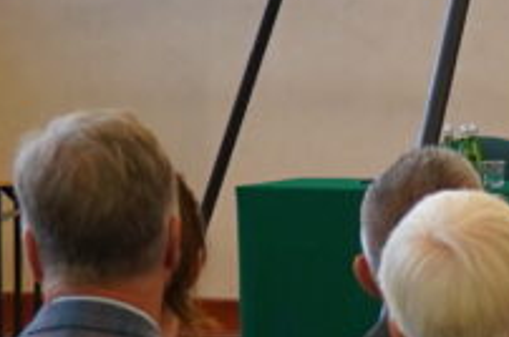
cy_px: 80
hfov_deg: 6.4
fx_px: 4517
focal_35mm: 320
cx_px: 625
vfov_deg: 4.3
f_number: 4
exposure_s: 1/160
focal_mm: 42
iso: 800
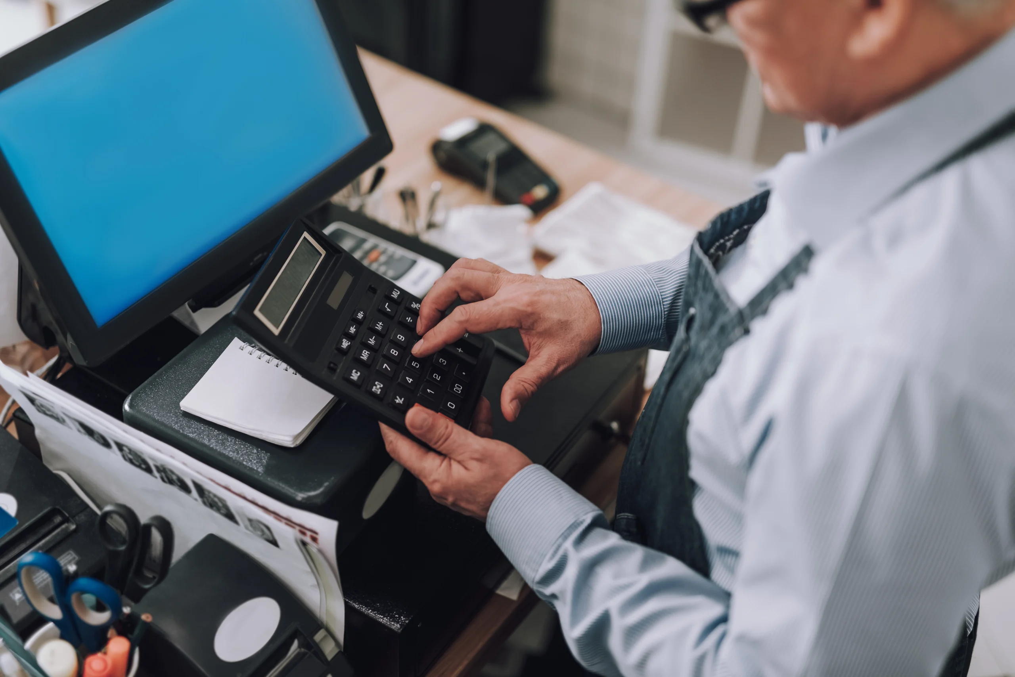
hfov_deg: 39.6
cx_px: 508
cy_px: 338
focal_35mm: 50
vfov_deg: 27.0
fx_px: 1410
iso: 125
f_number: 1.4
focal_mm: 50
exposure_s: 1/160
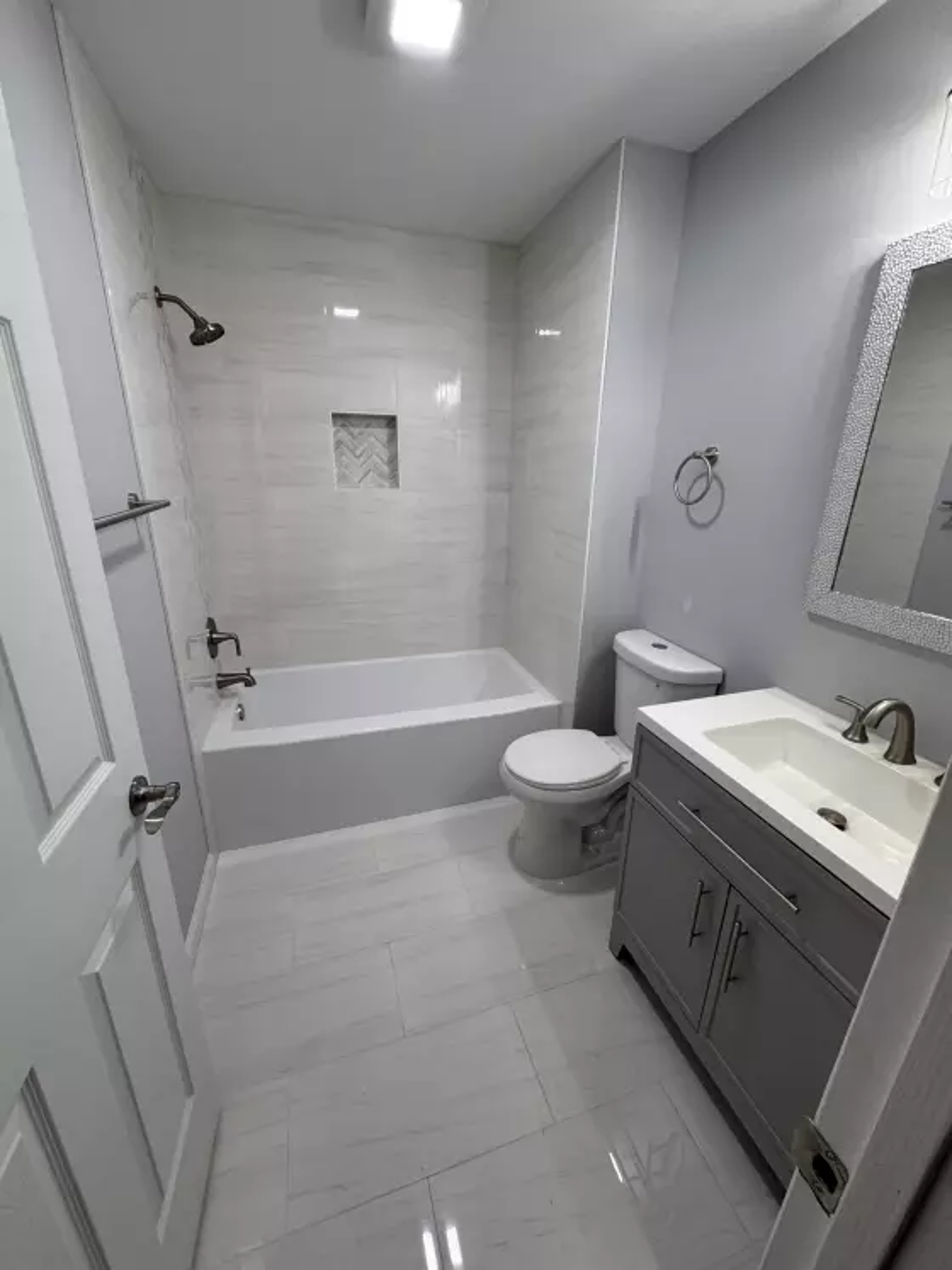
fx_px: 514
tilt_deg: -18.6
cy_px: 635
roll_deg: -0.8
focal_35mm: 14
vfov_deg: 102.1
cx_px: 476
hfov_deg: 85.7
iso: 125
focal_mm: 2.22
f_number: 2.2
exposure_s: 1/120
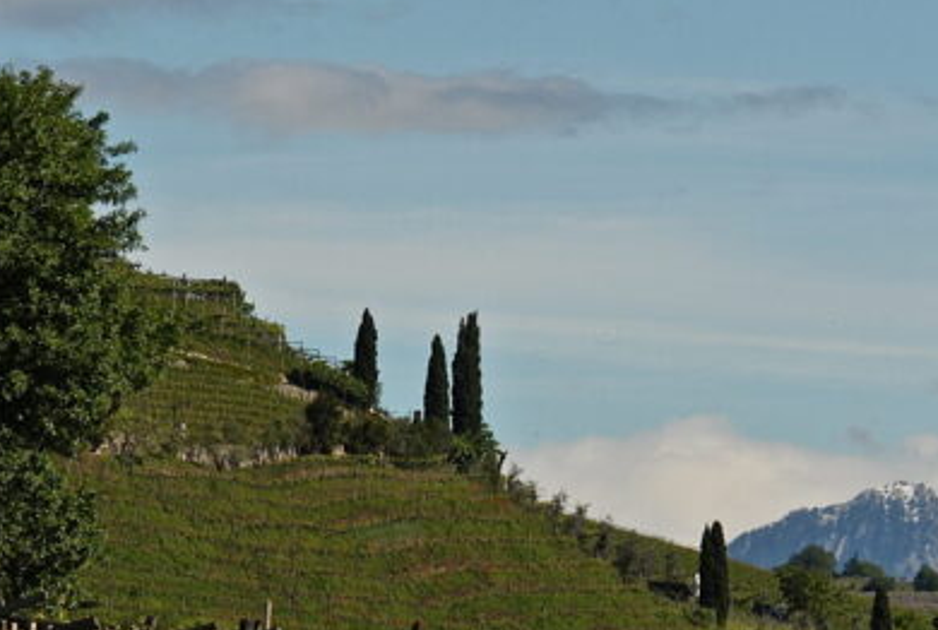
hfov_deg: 4.5
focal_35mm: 461
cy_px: 587
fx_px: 12039
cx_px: 539
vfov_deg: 3.0
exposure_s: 1/400
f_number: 10
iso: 200
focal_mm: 150
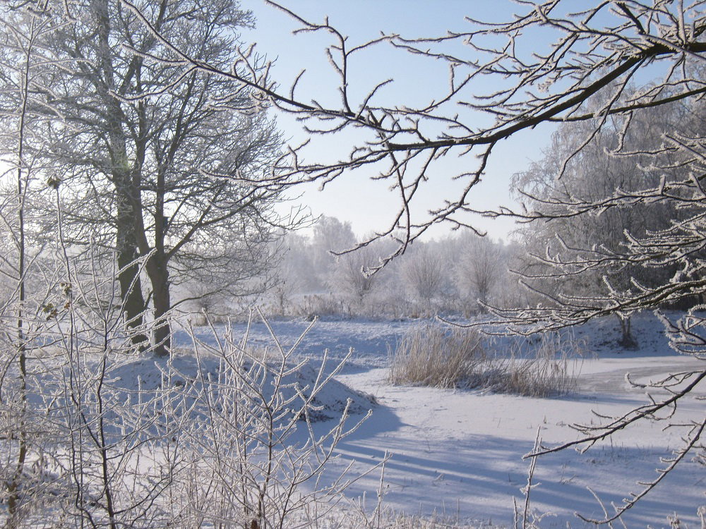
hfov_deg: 27.0
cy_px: 264
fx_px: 1468
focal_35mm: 72
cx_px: 353
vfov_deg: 20.4
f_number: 10.6
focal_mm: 15
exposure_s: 1/180
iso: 80
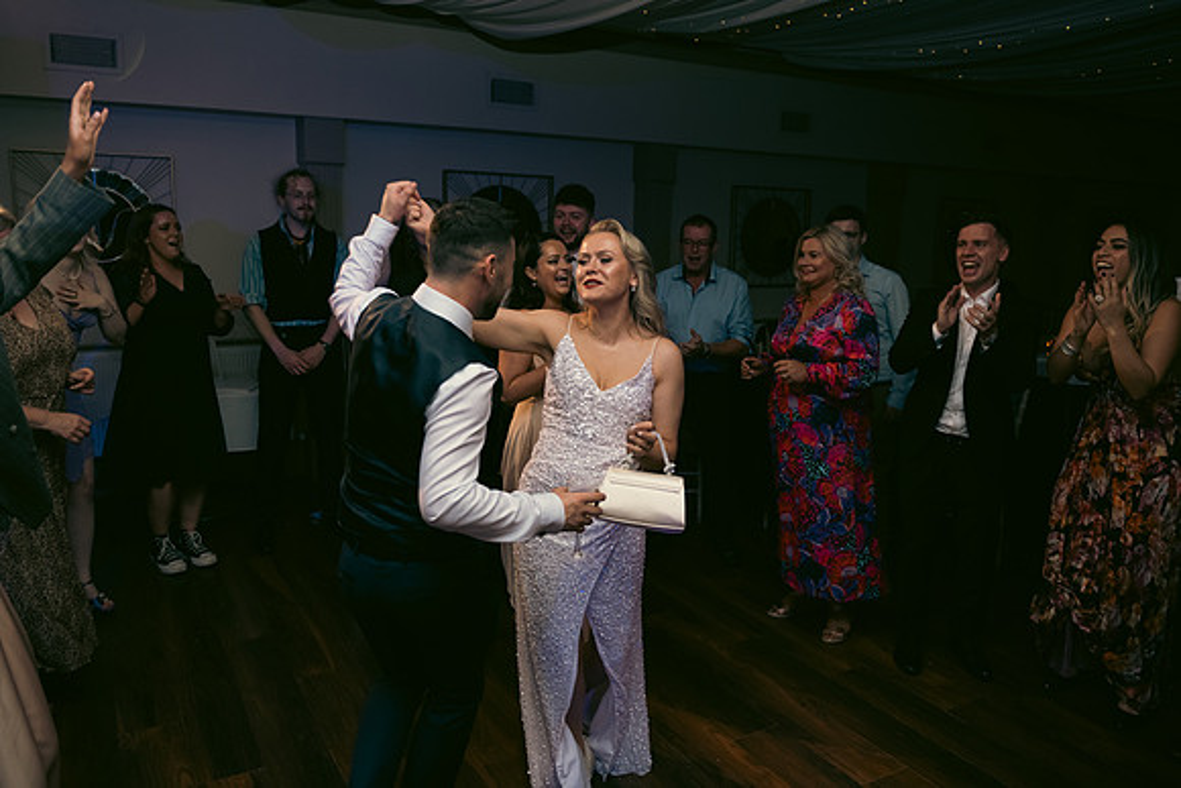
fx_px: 886
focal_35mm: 27
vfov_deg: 48.0
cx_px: 590
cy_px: 394
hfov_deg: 67.4
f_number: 3.5
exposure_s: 1/160
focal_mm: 27
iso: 800
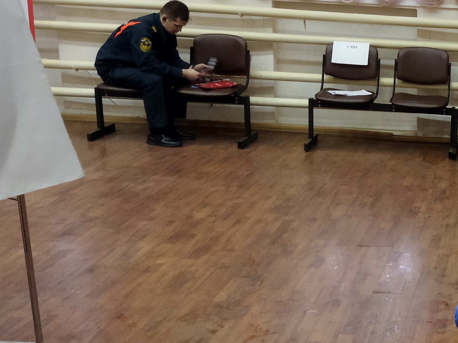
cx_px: 556
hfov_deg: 24.9
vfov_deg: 21.0
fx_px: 926
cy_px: 196
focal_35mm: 70
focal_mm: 4.71
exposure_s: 1/50
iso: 331
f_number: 1.79
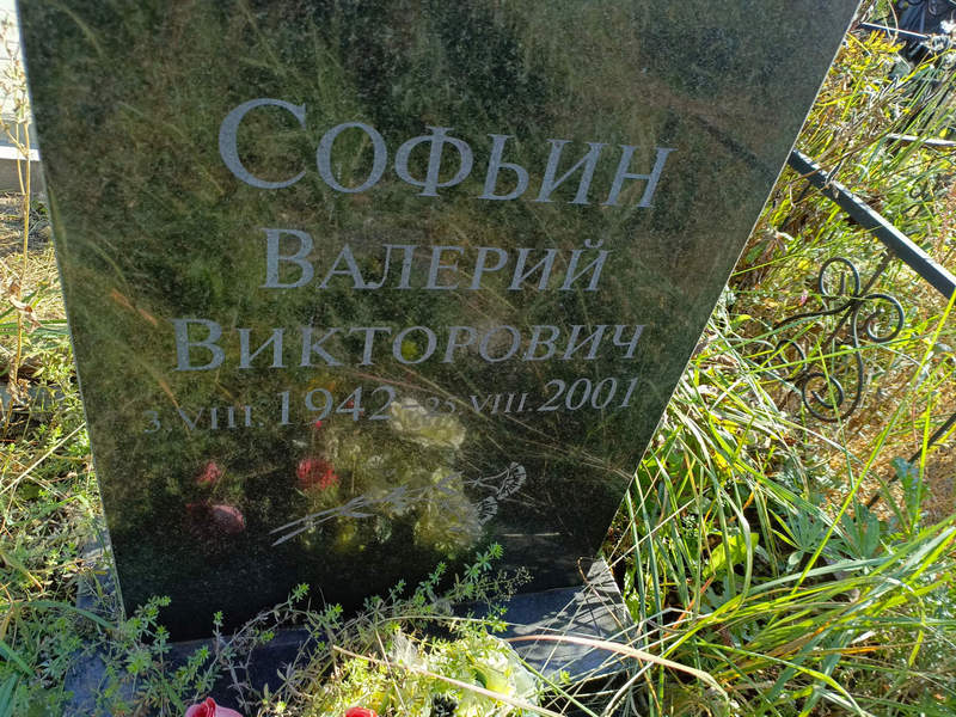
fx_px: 690
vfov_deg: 54.9
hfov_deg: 69.4
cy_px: 358
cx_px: 478
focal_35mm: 25
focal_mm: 4.76
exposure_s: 1/230
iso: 103
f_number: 1.69
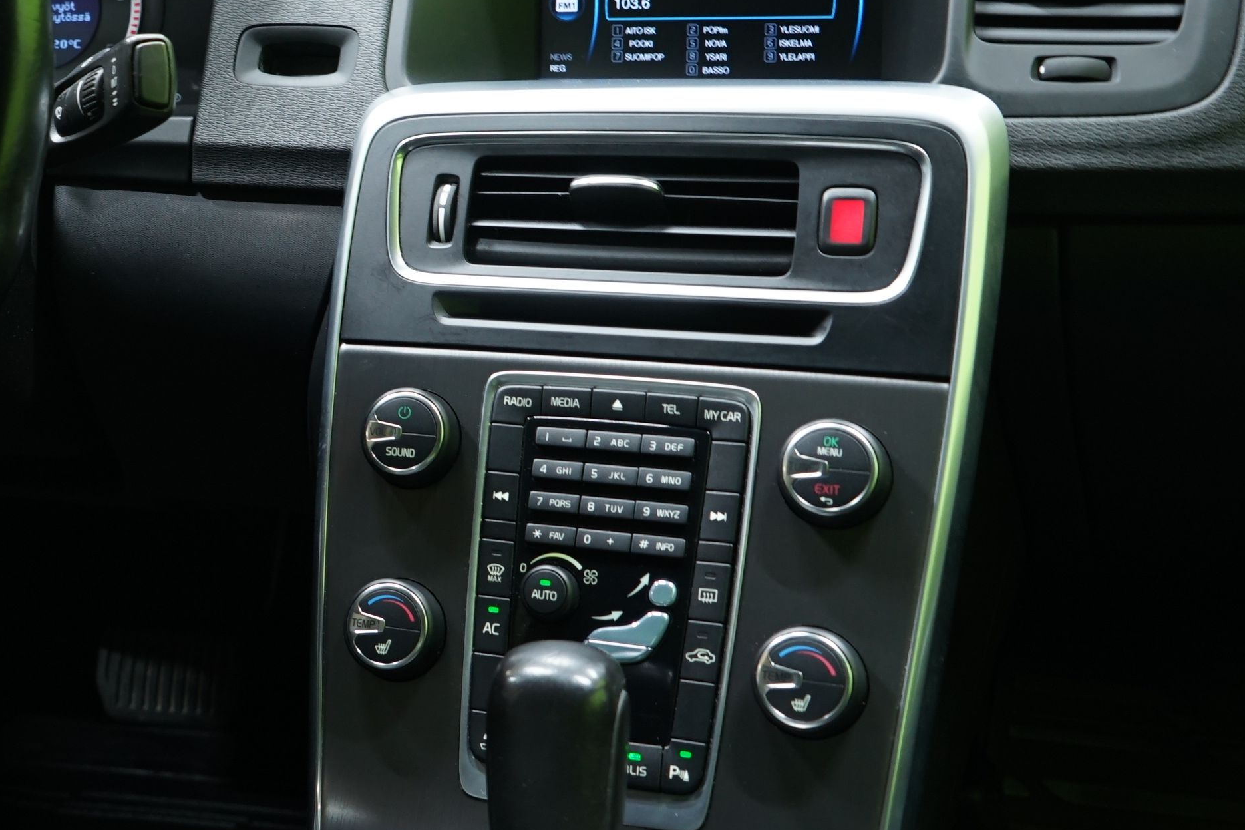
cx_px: 130
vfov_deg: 22.1
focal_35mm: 61
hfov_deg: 31.4
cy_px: 248
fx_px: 2109
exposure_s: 1/20
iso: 800
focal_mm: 29
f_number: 4.5
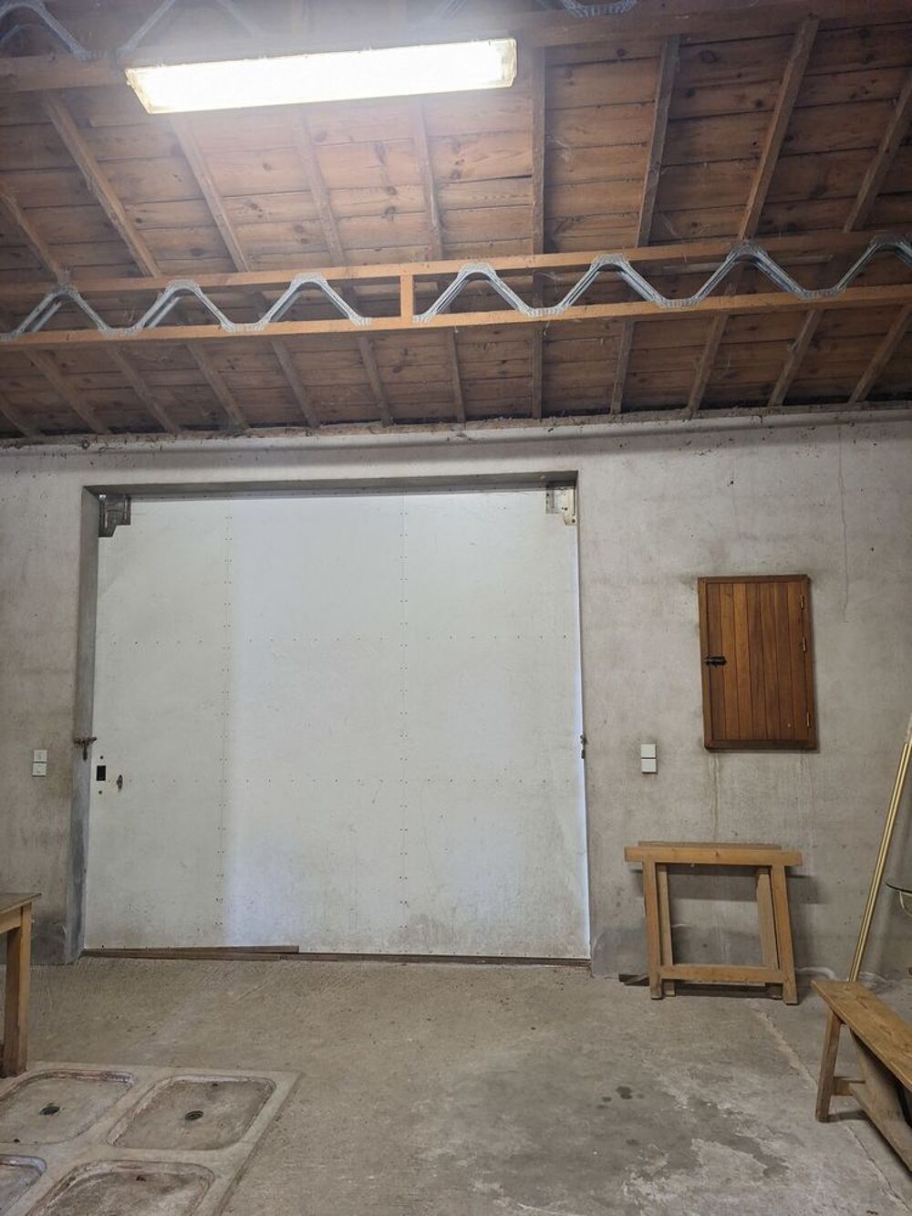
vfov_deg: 73.9
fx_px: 808
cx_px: 456
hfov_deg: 58.9
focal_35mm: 23
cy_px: 608
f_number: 1.8
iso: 200
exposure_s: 1/33
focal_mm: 5.54
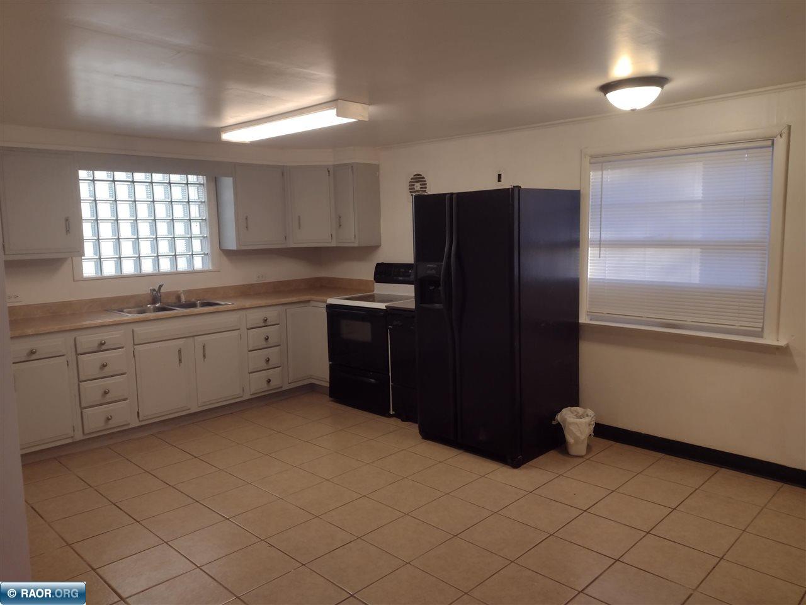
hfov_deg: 65.3
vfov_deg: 51.4
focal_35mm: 27
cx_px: 403
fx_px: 629
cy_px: 302
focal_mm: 4.71
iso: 139
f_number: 1.7
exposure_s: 1/60
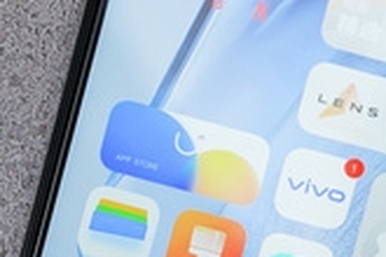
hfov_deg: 4.8
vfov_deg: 3.2
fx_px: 4578
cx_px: 267
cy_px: 147
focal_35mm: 427
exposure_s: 1/80
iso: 250
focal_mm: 70
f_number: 4.5
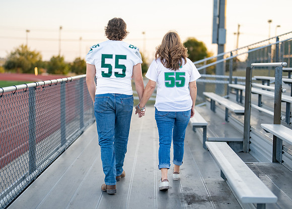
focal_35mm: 57
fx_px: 473
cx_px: 155
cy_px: 105
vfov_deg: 24.9
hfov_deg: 34.3
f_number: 1.2
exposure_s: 1/1000
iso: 100
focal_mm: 50
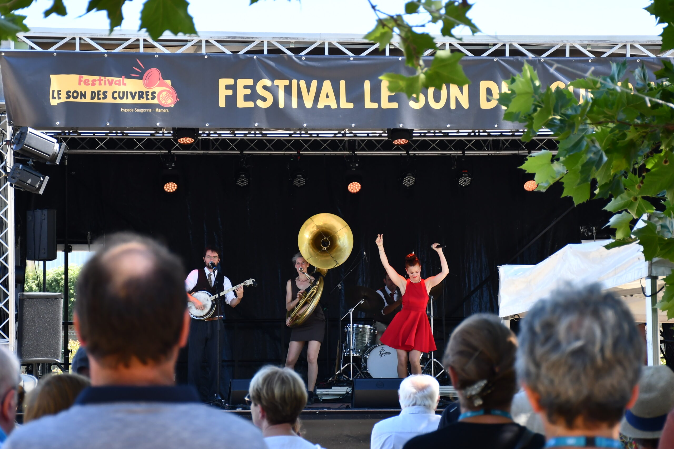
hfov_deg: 17.1
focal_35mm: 120
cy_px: 224
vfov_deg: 11.4
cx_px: 337
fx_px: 2247
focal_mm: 60
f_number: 5
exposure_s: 1/500
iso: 450
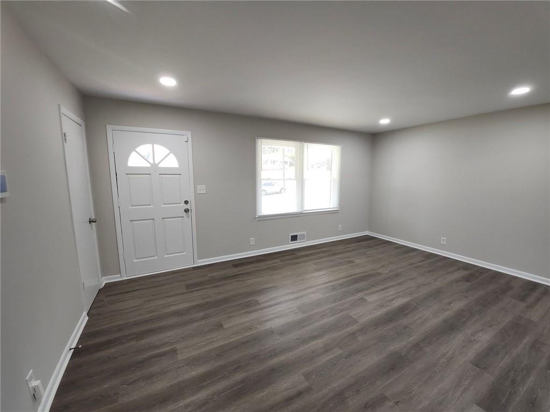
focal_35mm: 13
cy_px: 206
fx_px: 207
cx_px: 275
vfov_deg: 89.9
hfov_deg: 106.2
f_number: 2.2
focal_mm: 1.74
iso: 100
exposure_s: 1/60
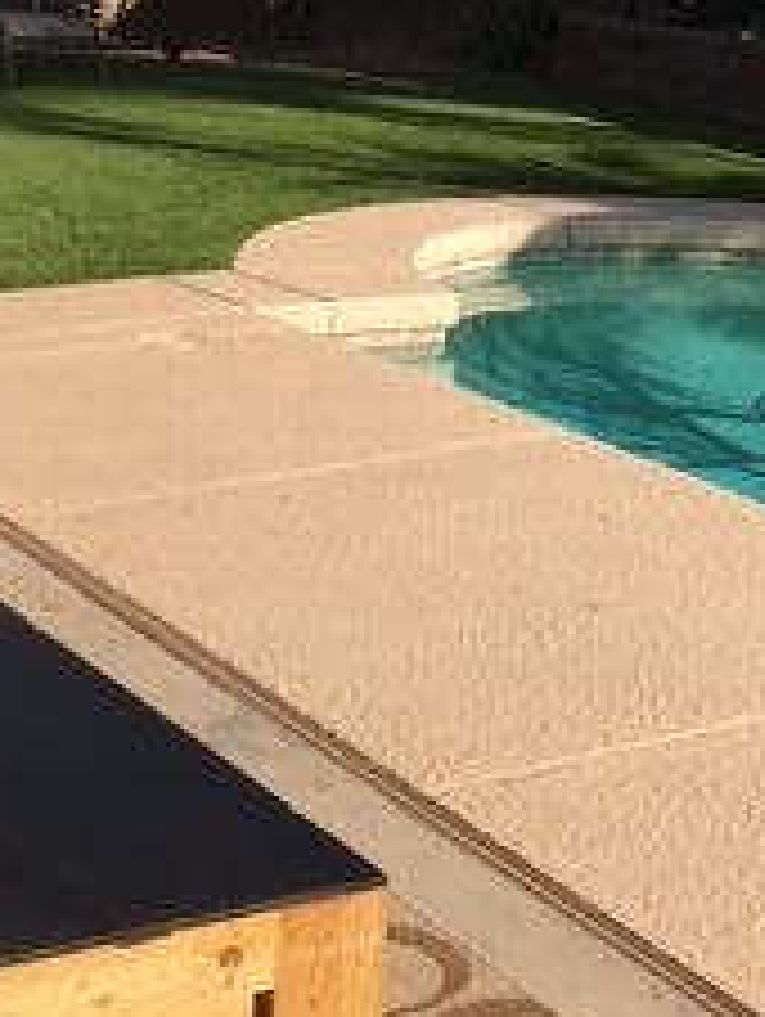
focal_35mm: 82
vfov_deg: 23.2
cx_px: 310
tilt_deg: -6.5
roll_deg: -1.8
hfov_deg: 18.0
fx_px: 2412
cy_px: 104
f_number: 2.2
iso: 25
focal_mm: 4.15
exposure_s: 1/1399
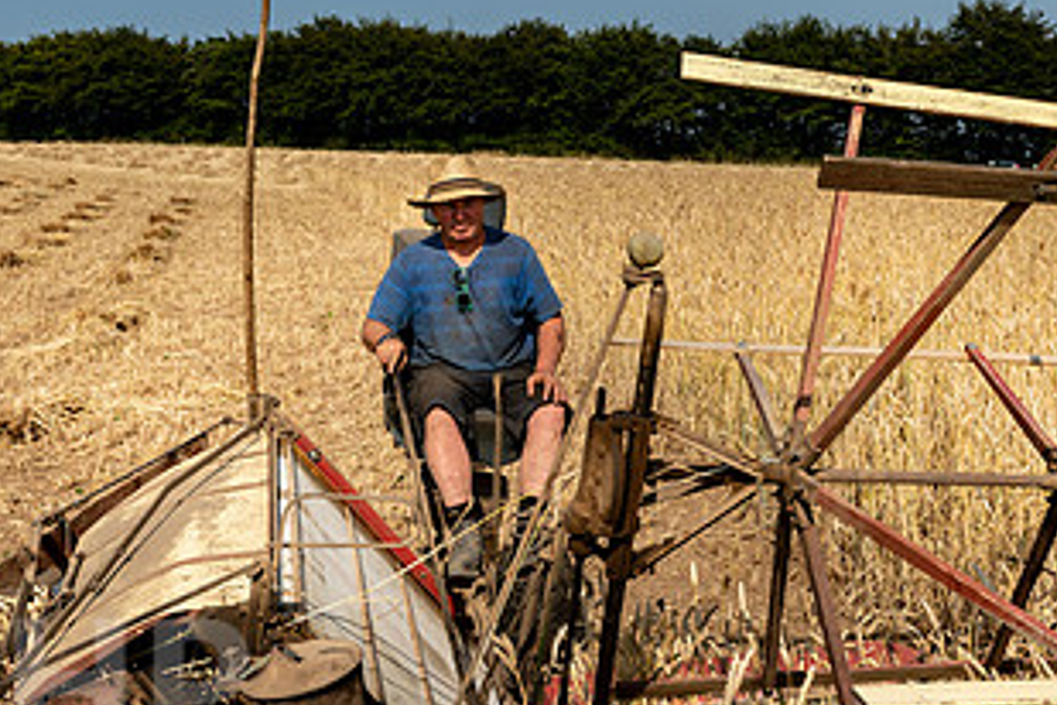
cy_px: 317
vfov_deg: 29.8
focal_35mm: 45
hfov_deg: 42.9
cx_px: 718
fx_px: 1321
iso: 64
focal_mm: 24
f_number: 6.3
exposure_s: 1/500
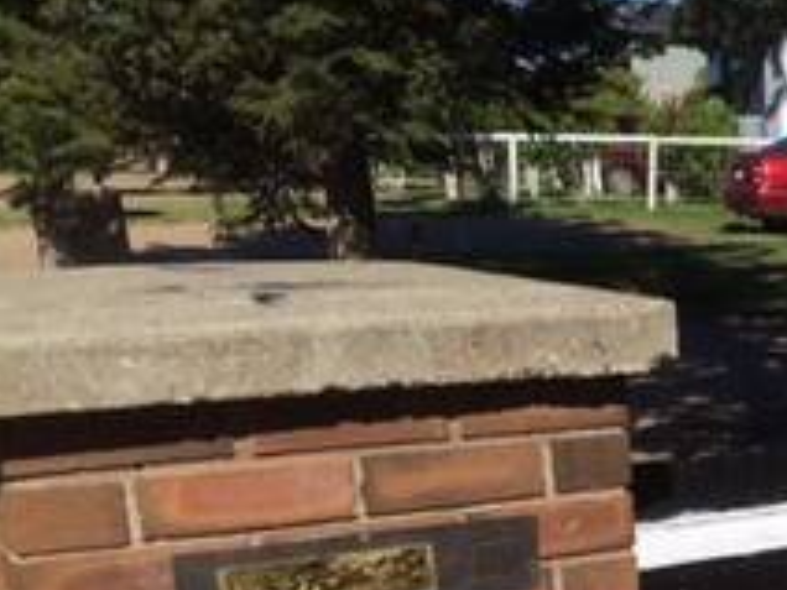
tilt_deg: -19.3
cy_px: 694
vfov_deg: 19.8
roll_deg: -1.1
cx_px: 947
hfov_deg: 25.0
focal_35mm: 70
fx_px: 1591
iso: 32
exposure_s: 1/2740
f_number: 2.2
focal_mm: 4.15
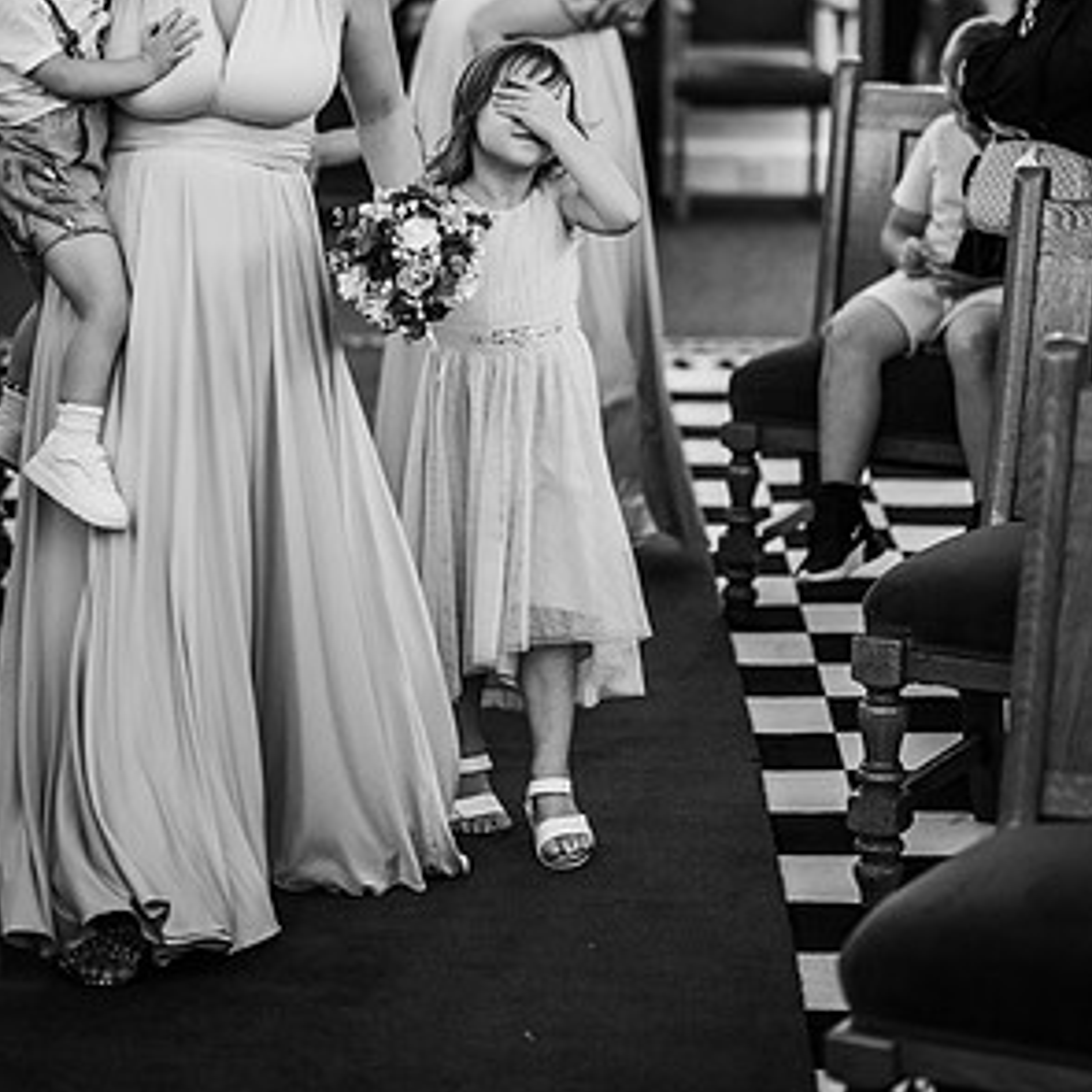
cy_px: 270
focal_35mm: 110
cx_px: 546
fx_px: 3926
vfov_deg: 15.8
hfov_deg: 15.8
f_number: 1.8
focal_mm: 85
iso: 1100
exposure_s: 1/200
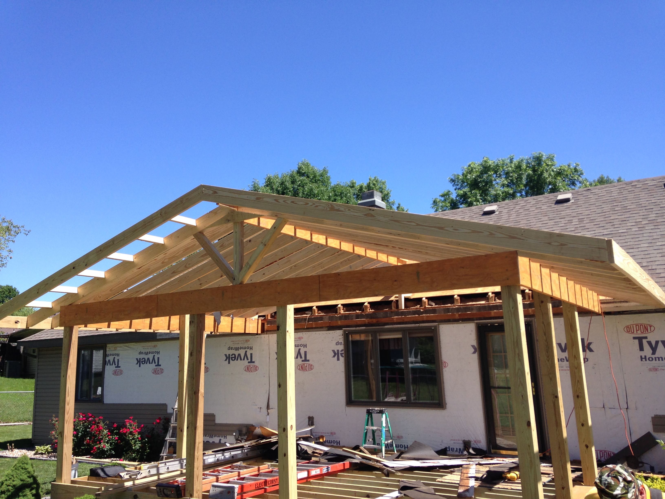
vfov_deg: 42.9
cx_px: 332
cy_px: 250
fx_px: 634
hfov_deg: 55.4
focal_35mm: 33
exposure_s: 1/889
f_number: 2.4
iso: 50
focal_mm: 4.12
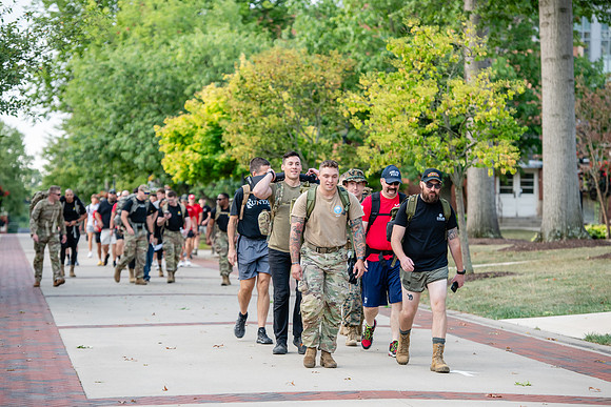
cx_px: 306
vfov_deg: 11.2
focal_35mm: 122
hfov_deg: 16.8
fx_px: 2071
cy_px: 204
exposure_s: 1/320
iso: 500
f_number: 4
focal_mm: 122
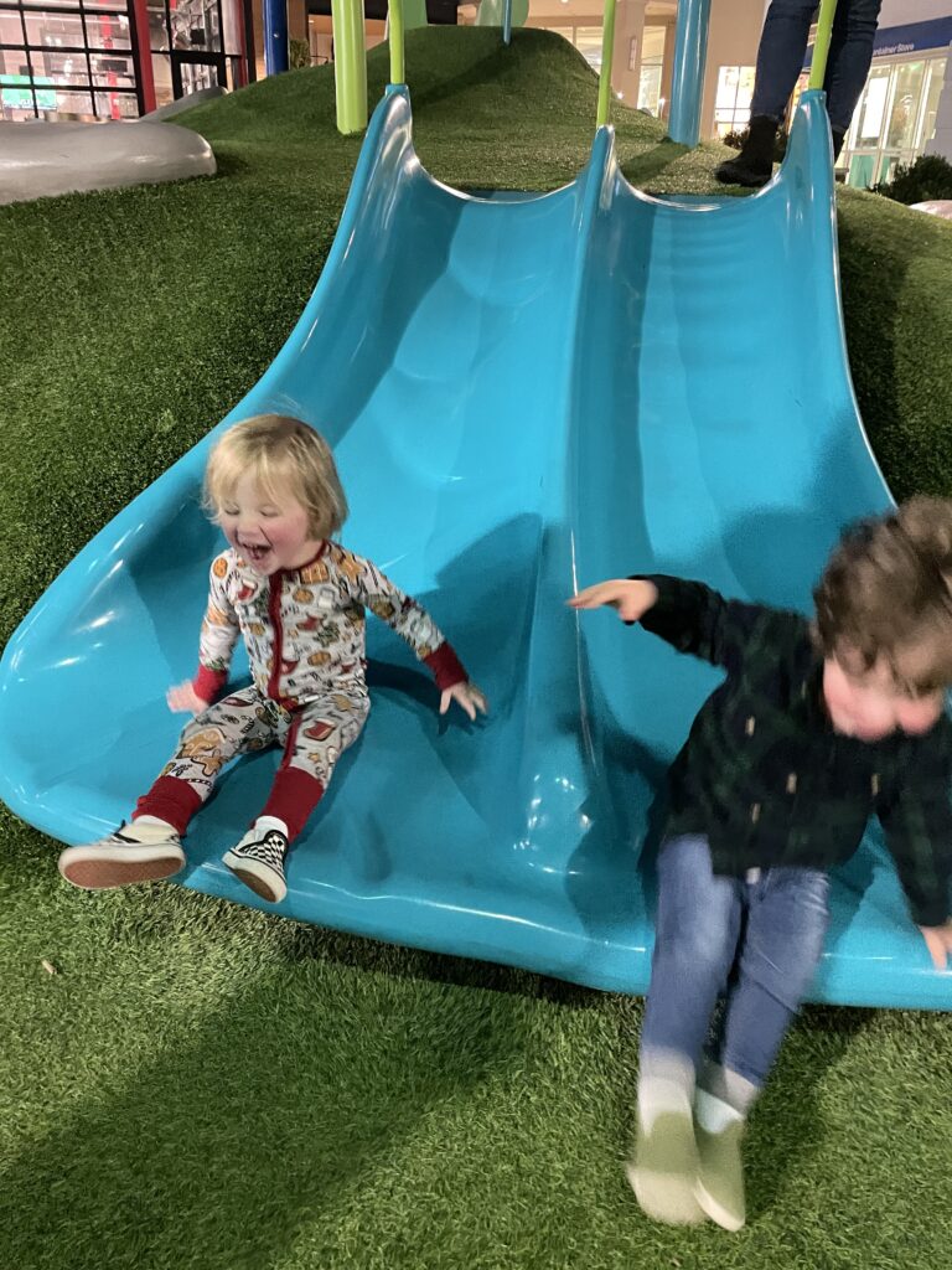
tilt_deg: -25.3
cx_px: 476
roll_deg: +1.4
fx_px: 953
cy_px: 635
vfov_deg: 67.3
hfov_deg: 53.1
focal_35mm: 26
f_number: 1.6
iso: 800
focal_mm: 4.2
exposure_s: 1/24
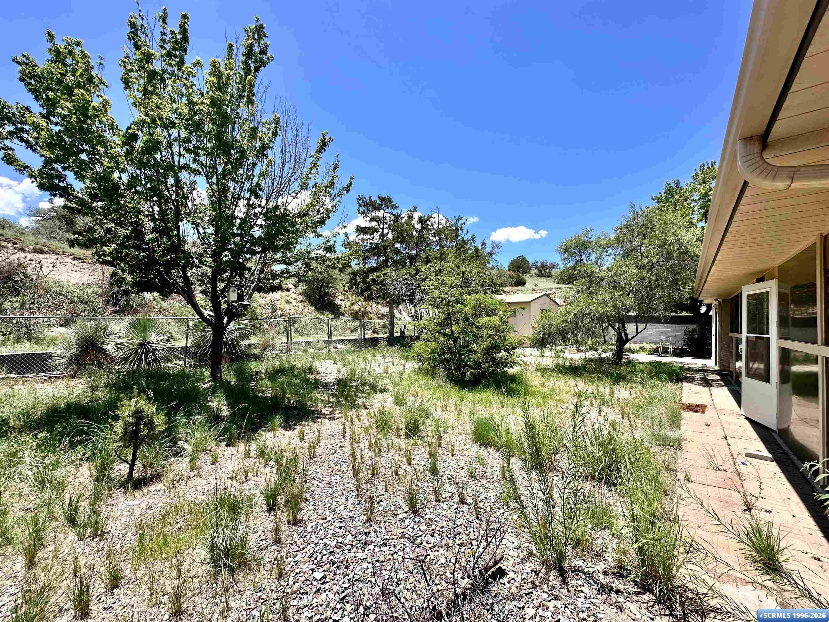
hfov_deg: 102.1
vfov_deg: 85.7
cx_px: 414
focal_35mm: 14
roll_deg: -0.9
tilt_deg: +2.2
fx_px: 335
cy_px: 311
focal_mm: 2.22
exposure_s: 1/1221
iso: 50
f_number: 2.2
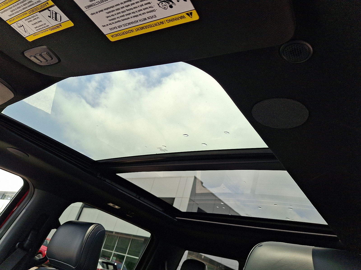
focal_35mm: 25
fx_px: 261
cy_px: 135
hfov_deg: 69.4
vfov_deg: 54.9
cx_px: 180
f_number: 1.8
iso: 25
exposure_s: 1/222
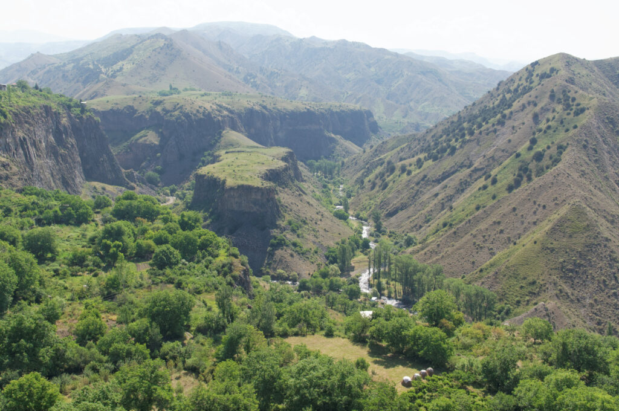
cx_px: 310
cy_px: 206
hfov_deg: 53.2
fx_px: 618
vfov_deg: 36.8
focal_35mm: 36
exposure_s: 1/200
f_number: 7.1
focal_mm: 24
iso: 100
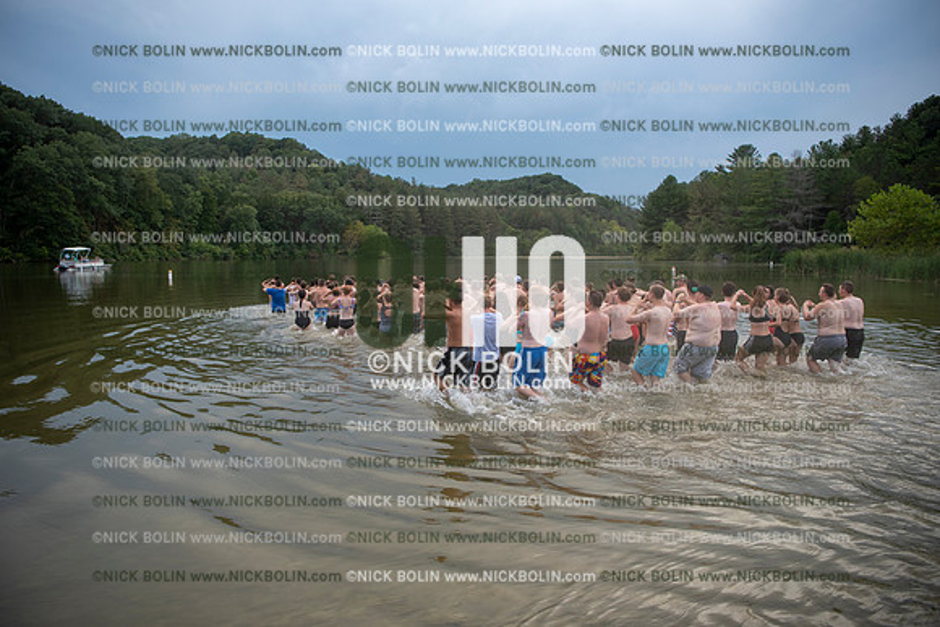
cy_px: 314
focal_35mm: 26
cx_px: 470
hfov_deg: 69.4
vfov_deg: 49.6
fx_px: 679
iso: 160
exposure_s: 1/800
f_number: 3.2
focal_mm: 26
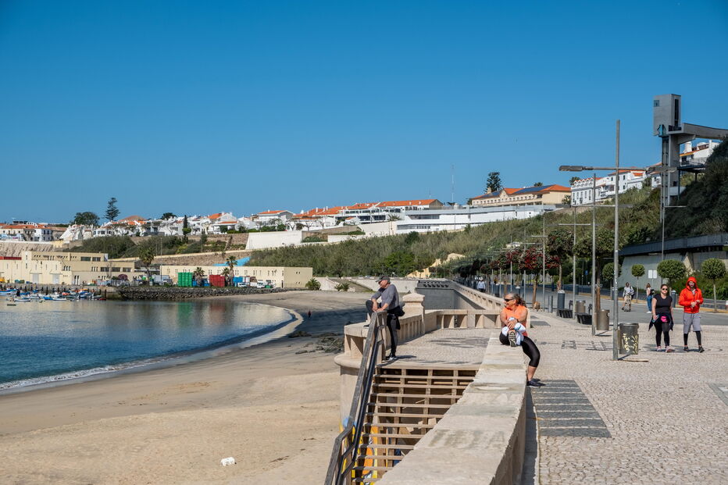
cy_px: 242
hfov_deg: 32.9
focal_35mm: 61
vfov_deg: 22.3
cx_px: 364
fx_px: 1233
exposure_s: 1/800
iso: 200
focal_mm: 40.7
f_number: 8
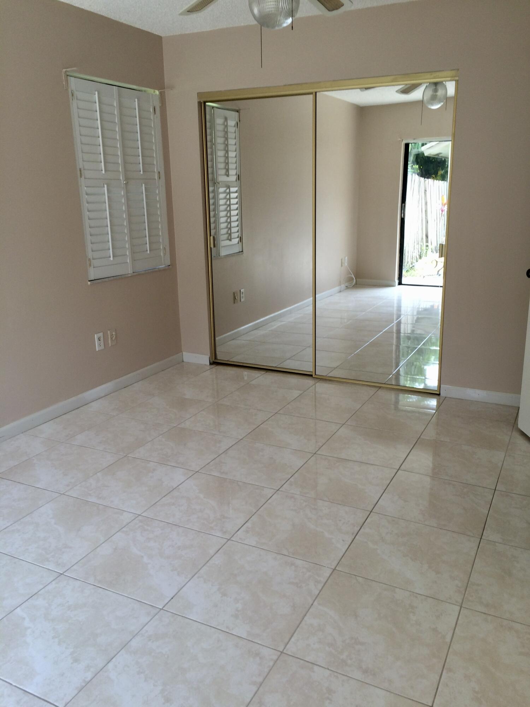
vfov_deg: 61.7
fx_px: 592
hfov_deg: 48.2
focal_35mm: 29
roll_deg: +1.8
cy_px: 354
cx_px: 265
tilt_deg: -15.2
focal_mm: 4.15
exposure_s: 1/120
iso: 32
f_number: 2.2
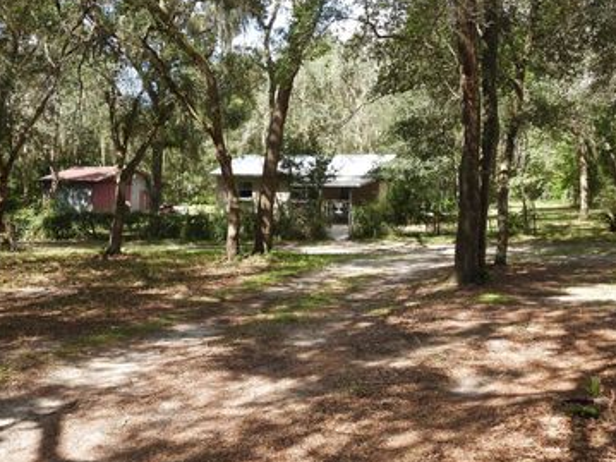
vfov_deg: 36.7
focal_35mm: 39
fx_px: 694
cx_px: 314
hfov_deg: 47.9
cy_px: 191
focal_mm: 5
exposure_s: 1/320
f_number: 2.8
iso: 100
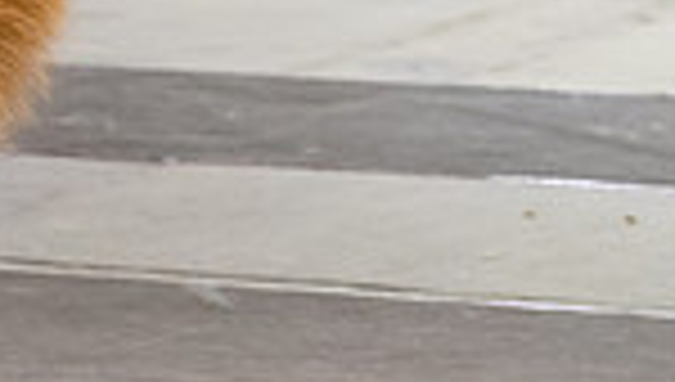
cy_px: -67
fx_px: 8696
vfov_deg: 2.5
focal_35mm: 485
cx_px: -551
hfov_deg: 4.4
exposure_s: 1/250
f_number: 3.5
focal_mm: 103
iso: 6400
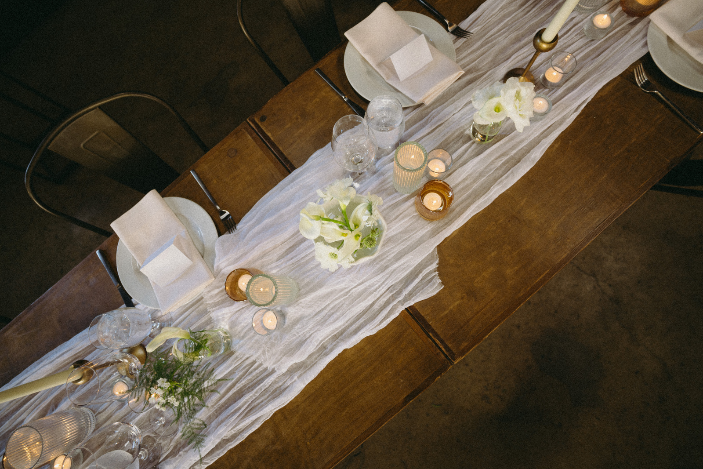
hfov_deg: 93.3
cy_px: 234
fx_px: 332
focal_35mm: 17
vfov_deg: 70.5
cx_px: 352
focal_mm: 17
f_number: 2.8
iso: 400
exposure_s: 1/100
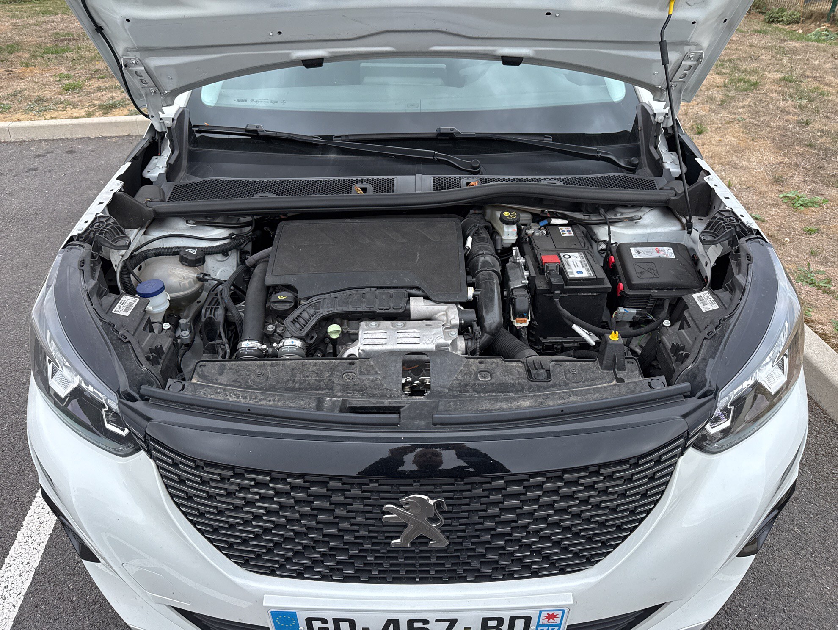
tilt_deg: -34.3
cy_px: 315
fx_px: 581
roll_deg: +0.5
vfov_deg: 56.9
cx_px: 419
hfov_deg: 71.6
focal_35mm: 24
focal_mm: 6.76
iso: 200
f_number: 1.78
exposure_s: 1/61
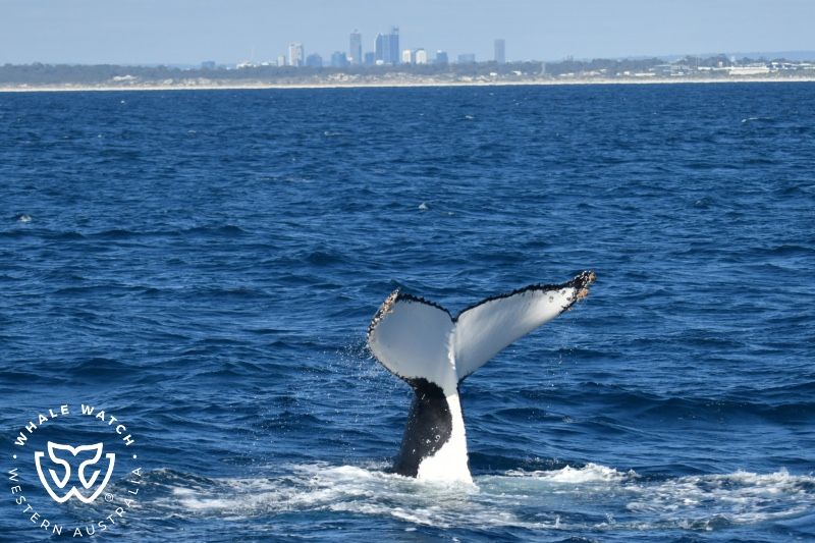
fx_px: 2716
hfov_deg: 17.1
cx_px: 408
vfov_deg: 11.4
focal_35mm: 120
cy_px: 272
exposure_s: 1/8000
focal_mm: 120
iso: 720
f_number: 5
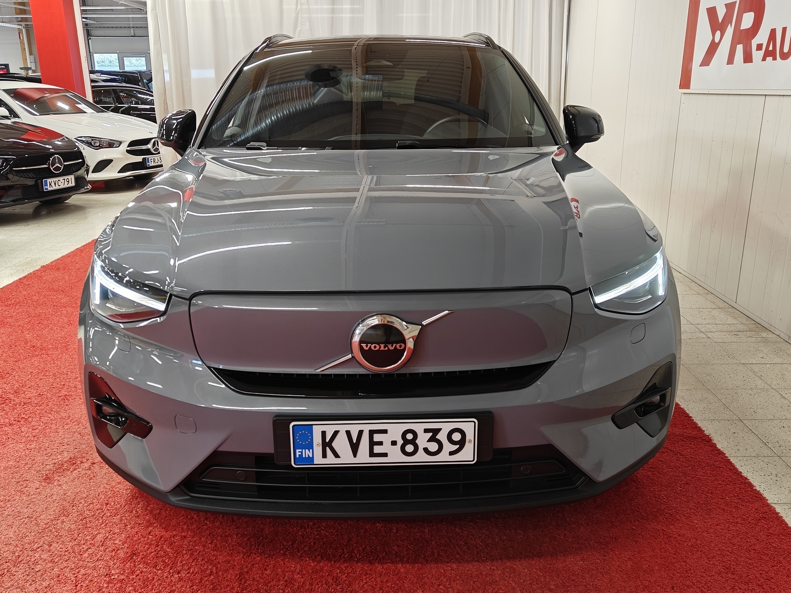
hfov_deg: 60.0
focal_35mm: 30
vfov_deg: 46.8
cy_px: 296
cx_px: 396
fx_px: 686
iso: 50
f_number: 1.8
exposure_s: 1/53
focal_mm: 5.59
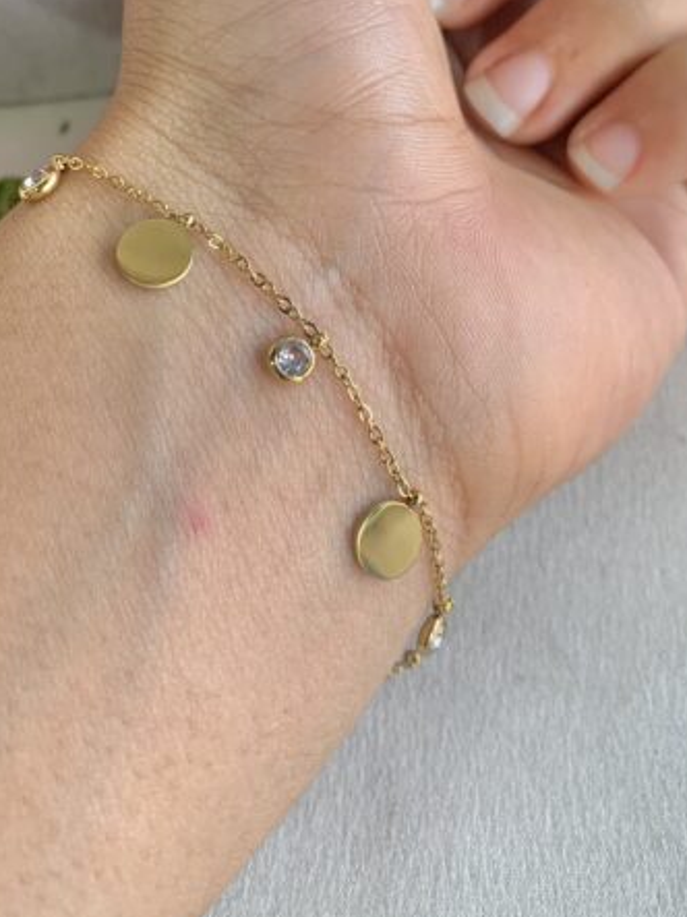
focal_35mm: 47
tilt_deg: -48.6
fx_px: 1244
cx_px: 279
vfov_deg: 38.9
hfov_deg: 30.8
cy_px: 186
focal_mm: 4.25
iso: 50
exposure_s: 1/50
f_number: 1.8
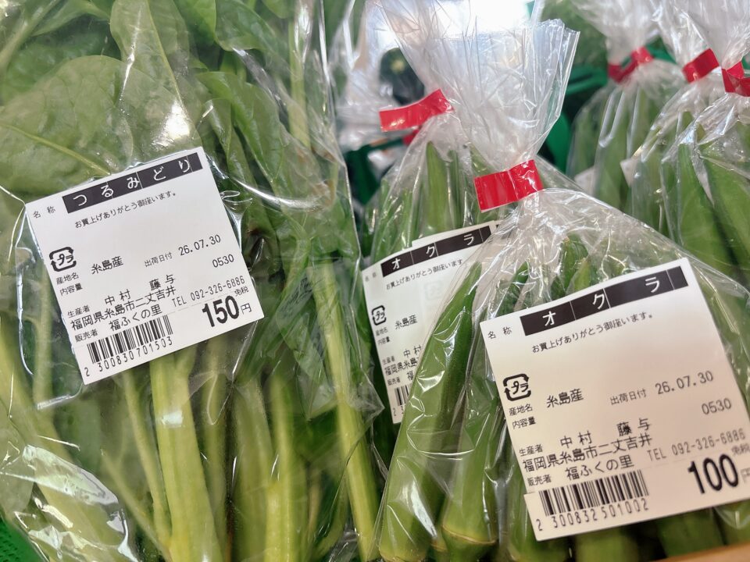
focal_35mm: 26
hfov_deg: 67.3
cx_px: 375
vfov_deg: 53.1
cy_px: 281
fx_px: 563
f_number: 1.6
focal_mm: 5.96
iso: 100
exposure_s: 1/120
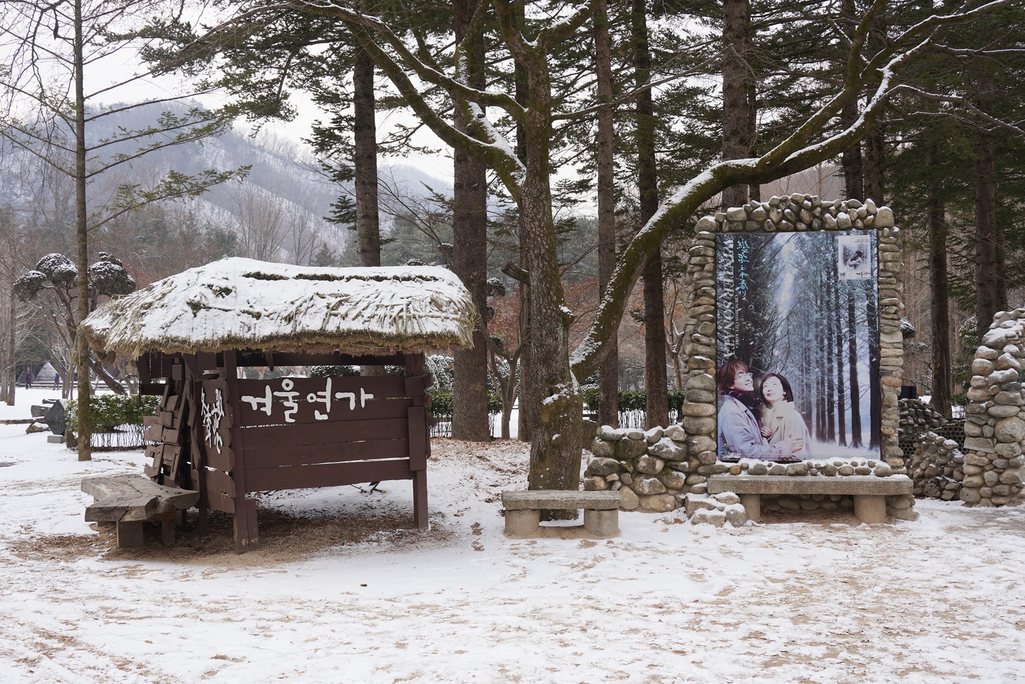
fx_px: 1111
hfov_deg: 49.5
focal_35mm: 39
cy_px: 342
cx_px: 512
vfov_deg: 34.2
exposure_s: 1/100
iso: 320
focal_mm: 39
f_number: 13
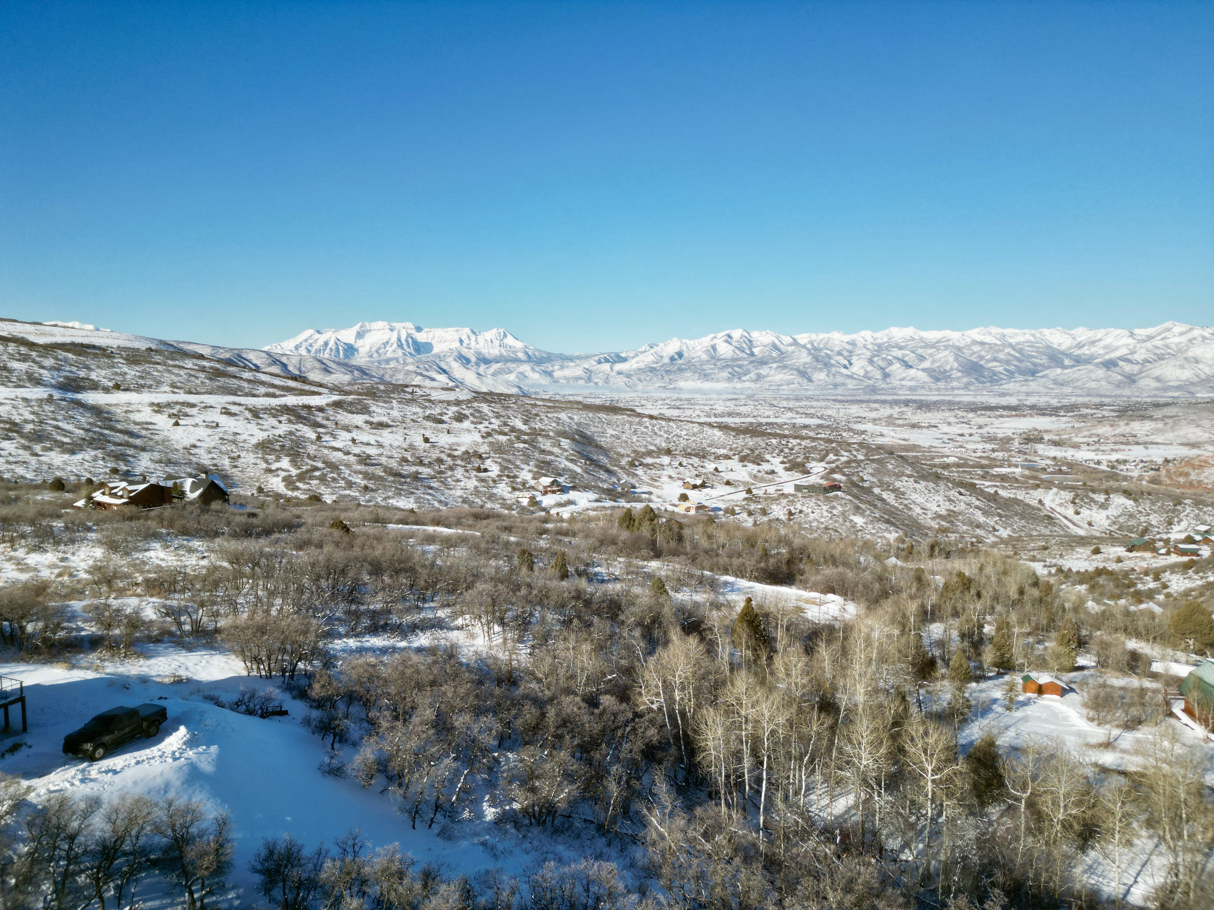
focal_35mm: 24
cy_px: 455
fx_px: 842
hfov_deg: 71.6
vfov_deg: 56.8
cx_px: 607
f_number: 1.7
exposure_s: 1/3200
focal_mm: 6.72
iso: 130
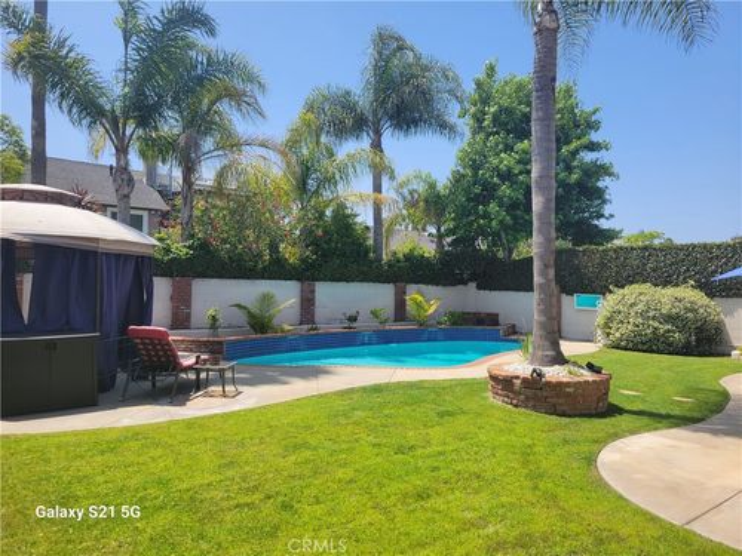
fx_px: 557
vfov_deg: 53.1
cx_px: 371
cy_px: 278
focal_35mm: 26
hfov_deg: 67.3
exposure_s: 1/2016
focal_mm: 5.4
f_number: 1.8
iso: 40
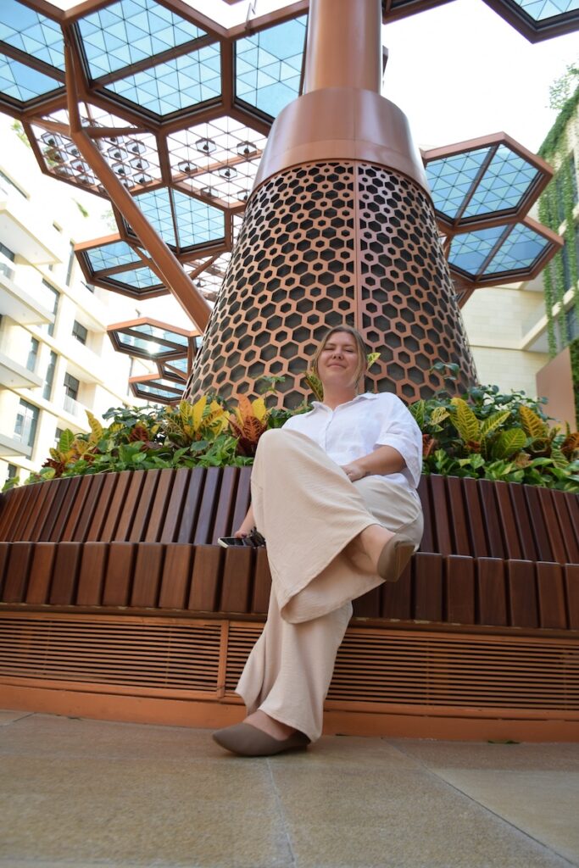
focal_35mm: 27
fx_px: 651
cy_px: 434
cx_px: 290
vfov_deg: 67.4
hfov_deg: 47.9
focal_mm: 18
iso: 220
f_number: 5.6
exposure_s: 1/125
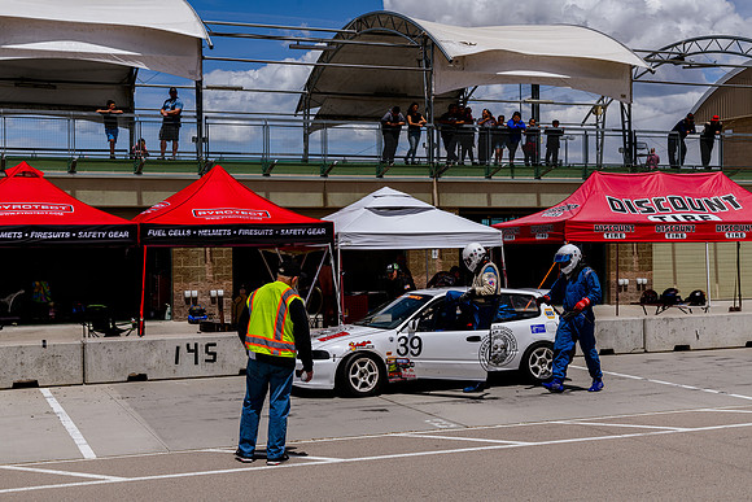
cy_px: 251
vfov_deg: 27.8
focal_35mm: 49
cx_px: 376
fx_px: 1014
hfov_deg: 40.7
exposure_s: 1/500
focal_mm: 48
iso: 64
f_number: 9
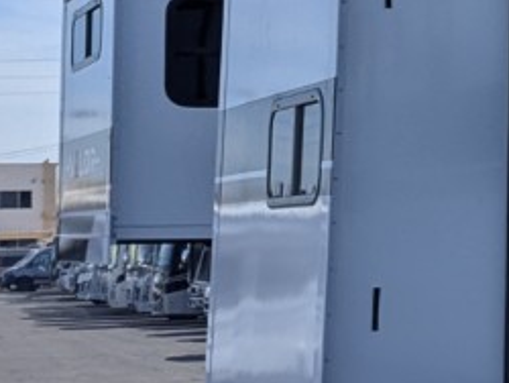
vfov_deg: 11.1
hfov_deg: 11.7
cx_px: 1267
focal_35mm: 134
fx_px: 1972
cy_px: 122
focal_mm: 6.81
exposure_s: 1/3236
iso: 47
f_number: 1.85
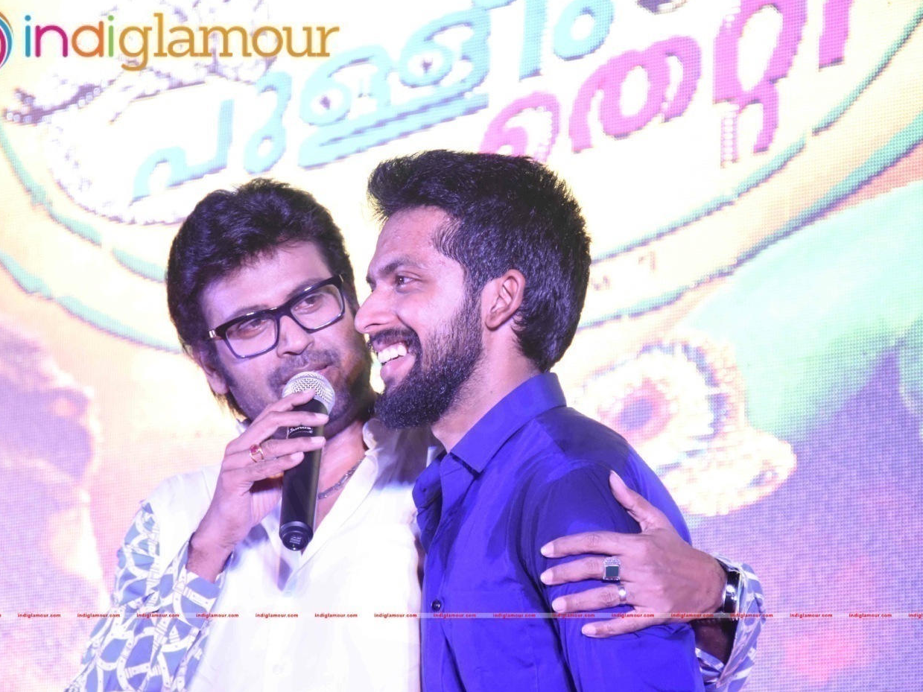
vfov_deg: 9.1
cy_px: 345
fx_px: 4346
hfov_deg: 12.1
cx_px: 454
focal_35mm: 163
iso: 3200
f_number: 6.3
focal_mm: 100
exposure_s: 1/125
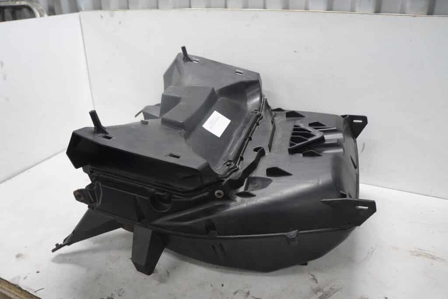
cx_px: 224
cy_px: 150
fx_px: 336
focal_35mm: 27
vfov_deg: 47.9
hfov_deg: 67.4
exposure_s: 1/60
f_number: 5
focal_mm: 18
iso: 500
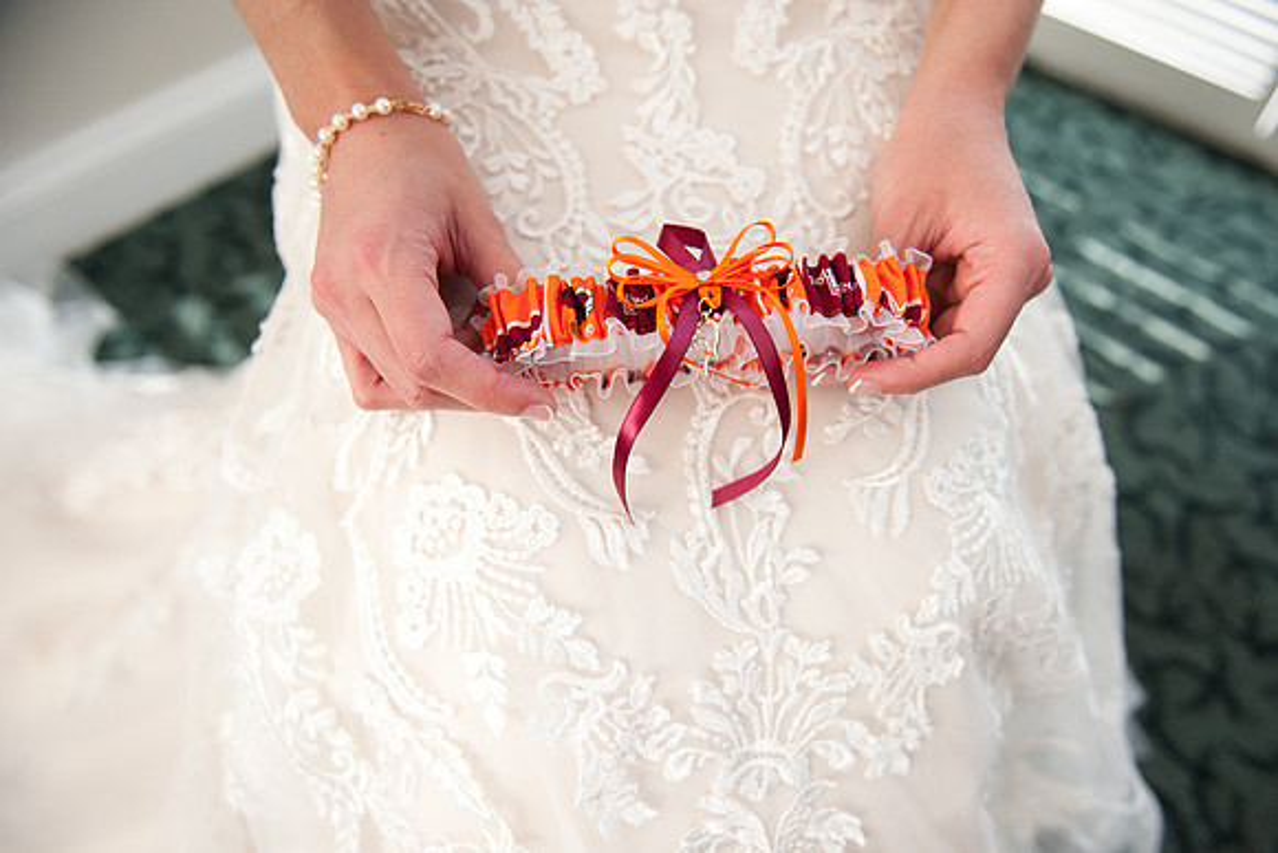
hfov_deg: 69.8
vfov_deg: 50.0
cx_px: 686
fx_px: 914
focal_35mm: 26
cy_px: 457
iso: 1000
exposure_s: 1/2000
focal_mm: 24
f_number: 2.8
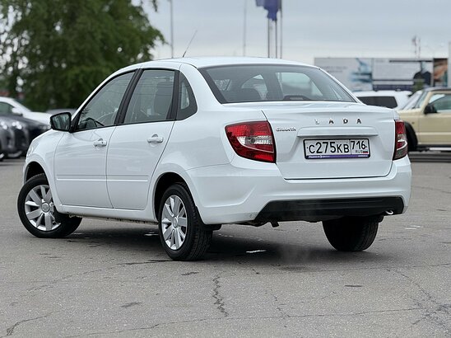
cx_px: 226
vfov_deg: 12.3
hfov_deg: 16.4
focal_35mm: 120
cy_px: 169
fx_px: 1562
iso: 50
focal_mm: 15.66
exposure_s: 1/371
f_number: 2.8
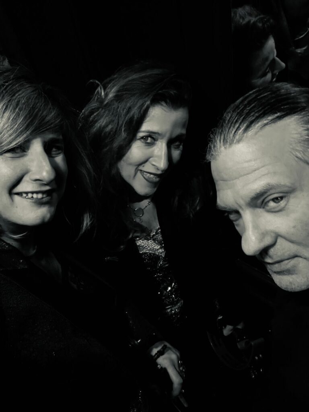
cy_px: 206
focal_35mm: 30
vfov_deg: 60.0
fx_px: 357
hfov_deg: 46.8
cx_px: 154
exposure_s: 1/17
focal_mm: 2.71
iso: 1250
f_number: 2.2
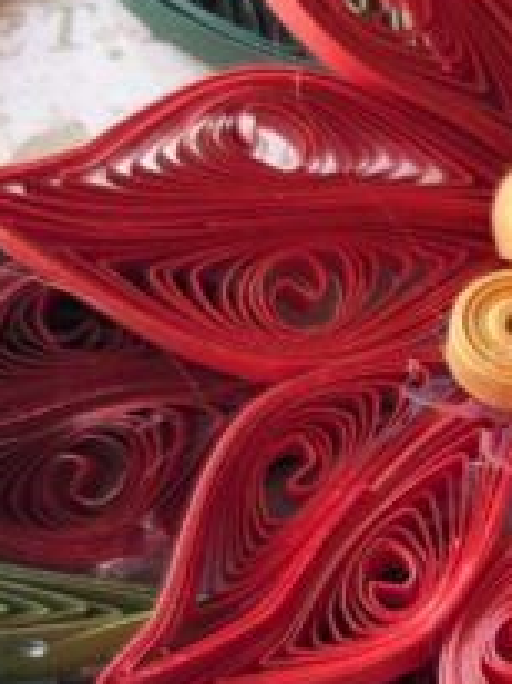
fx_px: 2075
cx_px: 881
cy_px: 535
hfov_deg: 12.9
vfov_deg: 18.6
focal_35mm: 105
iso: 142
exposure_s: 1/99.9
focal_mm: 4.38
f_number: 1.73
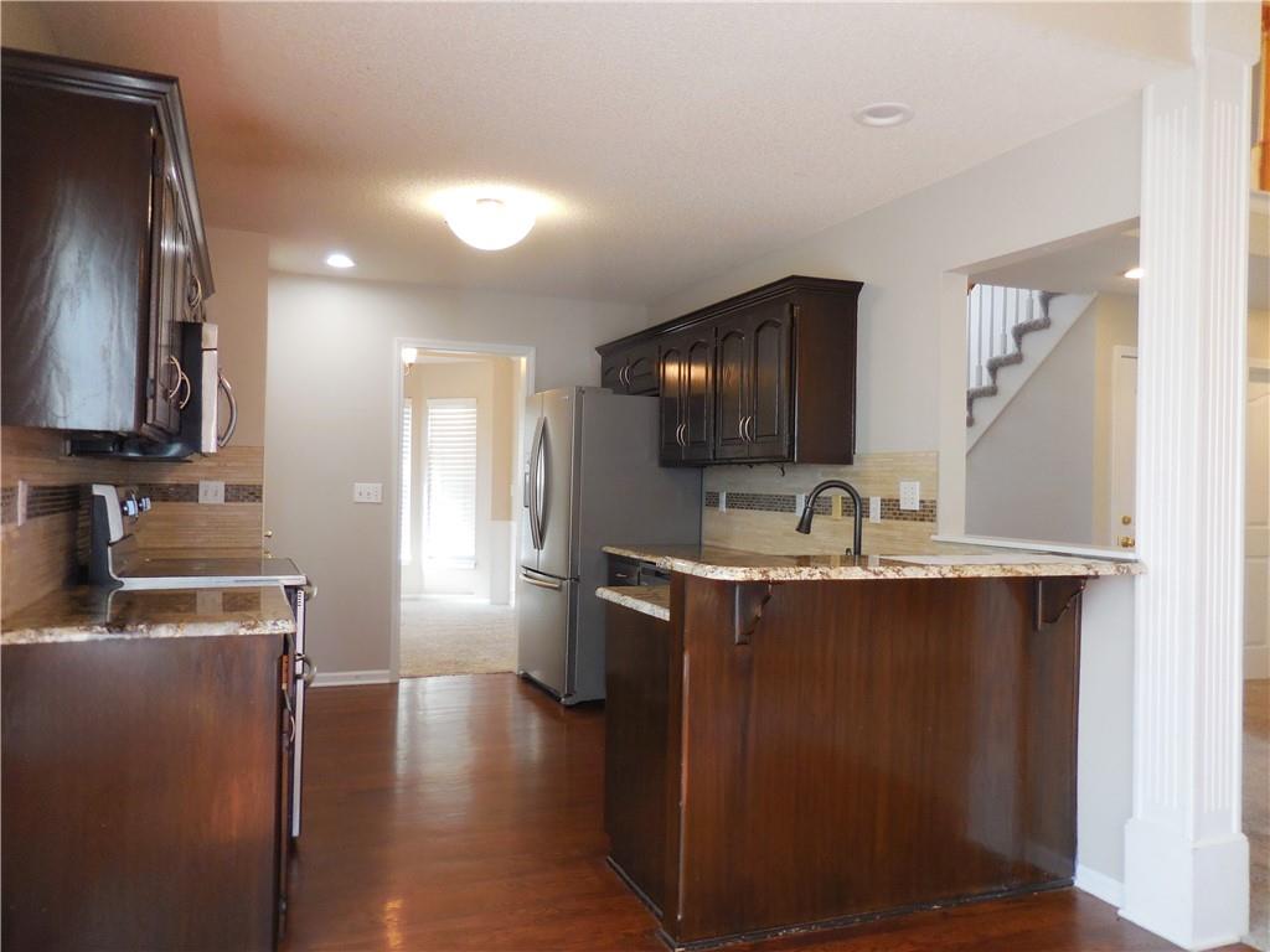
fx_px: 917
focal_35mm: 25
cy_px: 476
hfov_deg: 69.4
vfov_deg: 54.9
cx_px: 635
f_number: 3.3
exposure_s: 1/30
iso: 220
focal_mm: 4.5
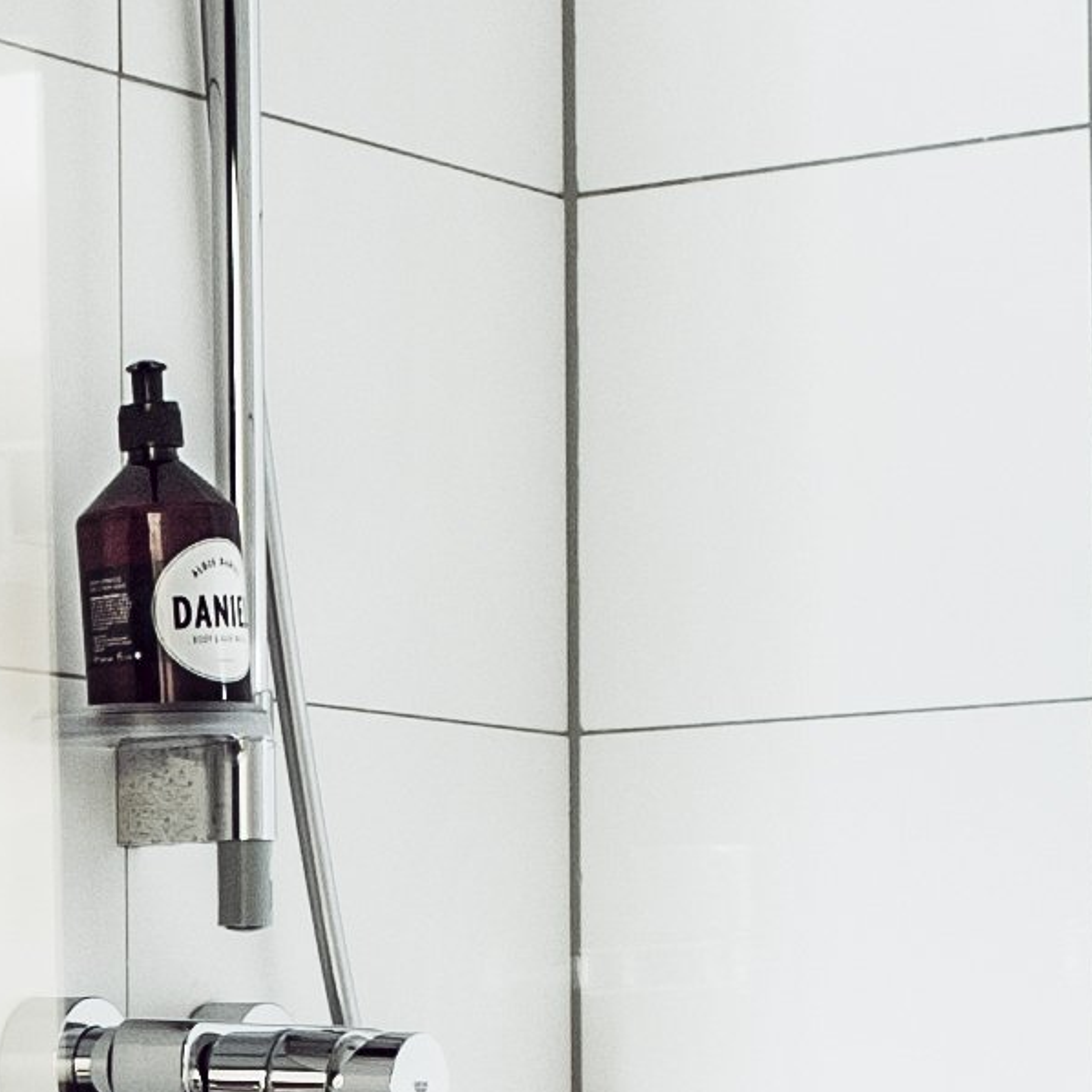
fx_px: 5175
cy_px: 1309
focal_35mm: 145
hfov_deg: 11.8
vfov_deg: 11.8
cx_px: -141
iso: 320
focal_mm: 24
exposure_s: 1/5
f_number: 5.6
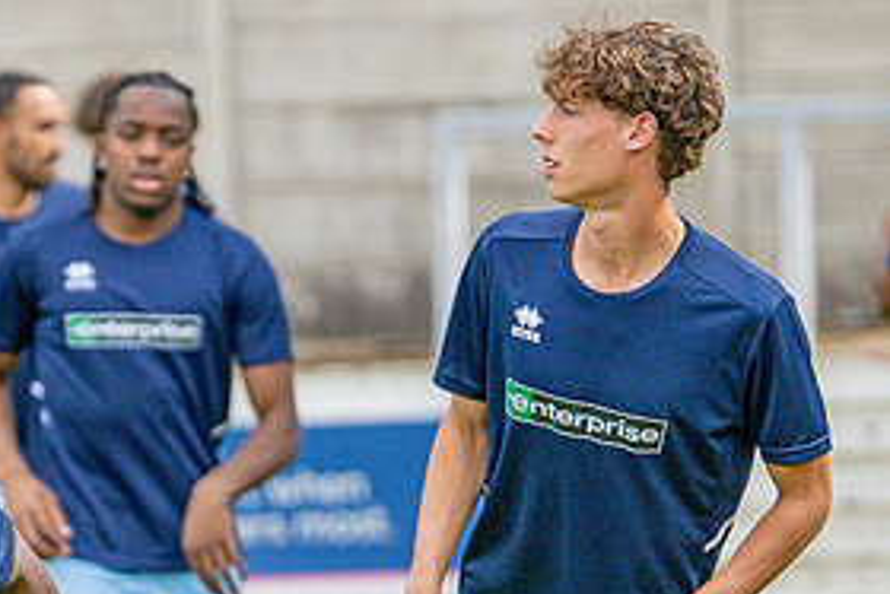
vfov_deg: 4.1
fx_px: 8261
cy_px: 718
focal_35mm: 334
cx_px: -231
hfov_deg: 6.1
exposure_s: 1/6400
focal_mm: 85
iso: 500
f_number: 1.6
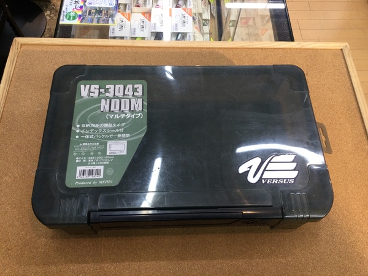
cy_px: 138
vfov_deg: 45.4
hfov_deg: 58.4
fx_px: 330
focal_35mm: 31
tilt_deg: -63.9
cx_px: 184
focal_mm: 3.3
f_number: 2.4
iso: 32
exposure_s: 1/30
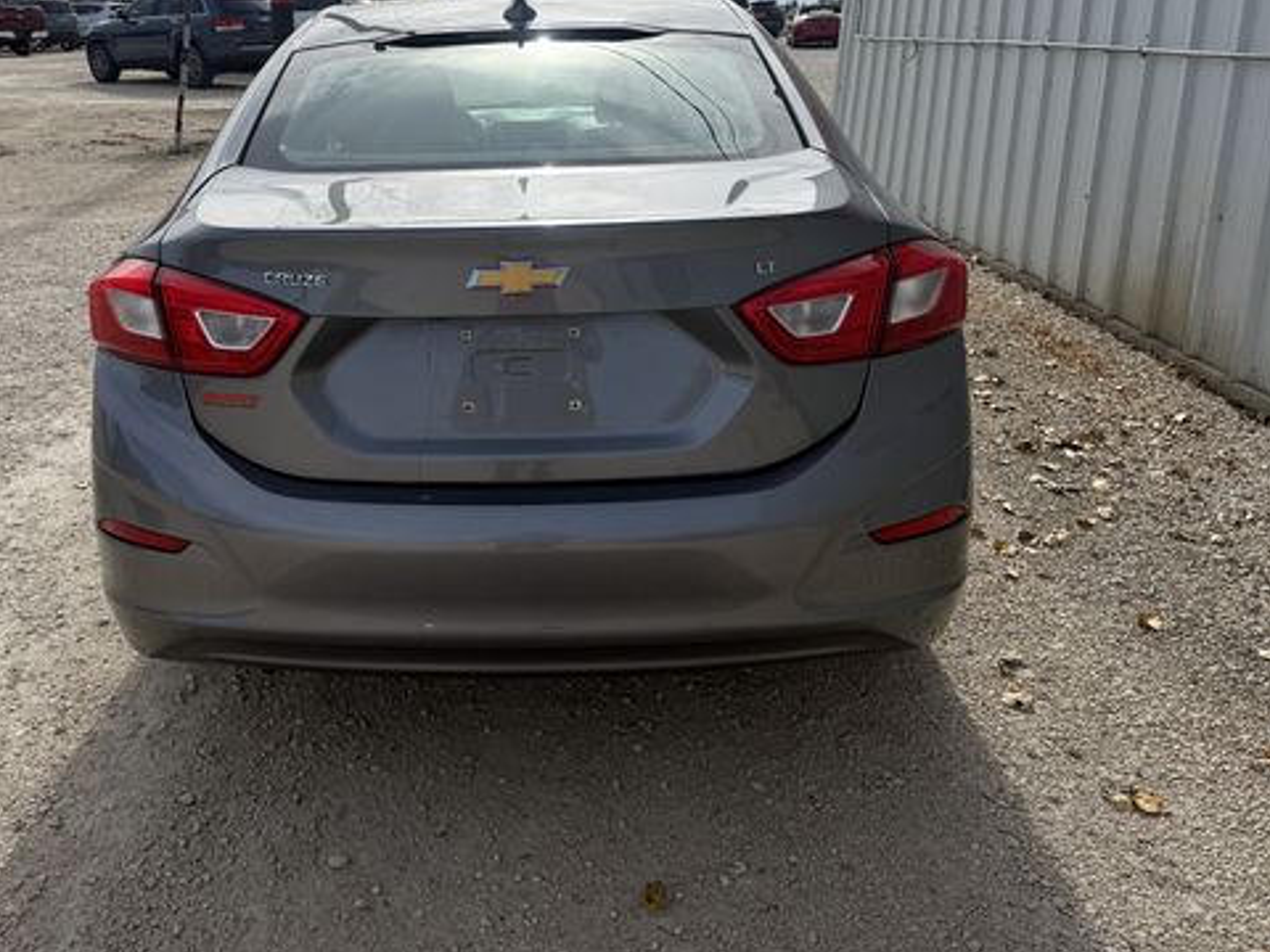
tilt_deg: -14.1
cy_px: 331
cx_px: 500
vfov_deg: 43.6
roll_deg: -1.5
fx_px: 1174
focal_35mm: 32
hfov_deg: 56.3
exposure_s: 1/7353
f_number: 1.78
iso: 80
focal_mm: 6.76
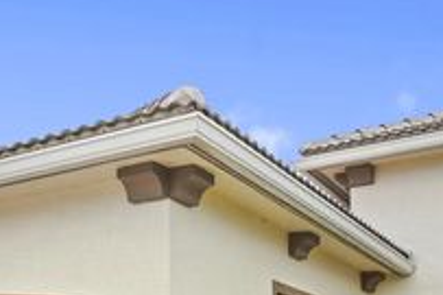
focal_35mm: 60
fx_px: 738
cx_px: 170
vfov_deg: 20.1
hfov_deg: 33.3
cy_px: 416
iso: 100
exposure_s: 1/50
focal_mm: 19
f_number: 10
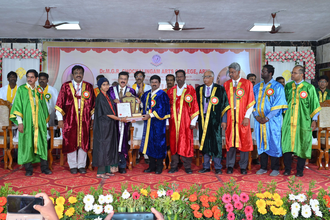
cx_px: 165
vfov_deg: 29.8
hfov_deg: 43.6
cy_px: 110
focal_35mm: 45
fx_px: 412
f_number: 8
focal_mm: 45
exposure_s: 1/125
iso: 800
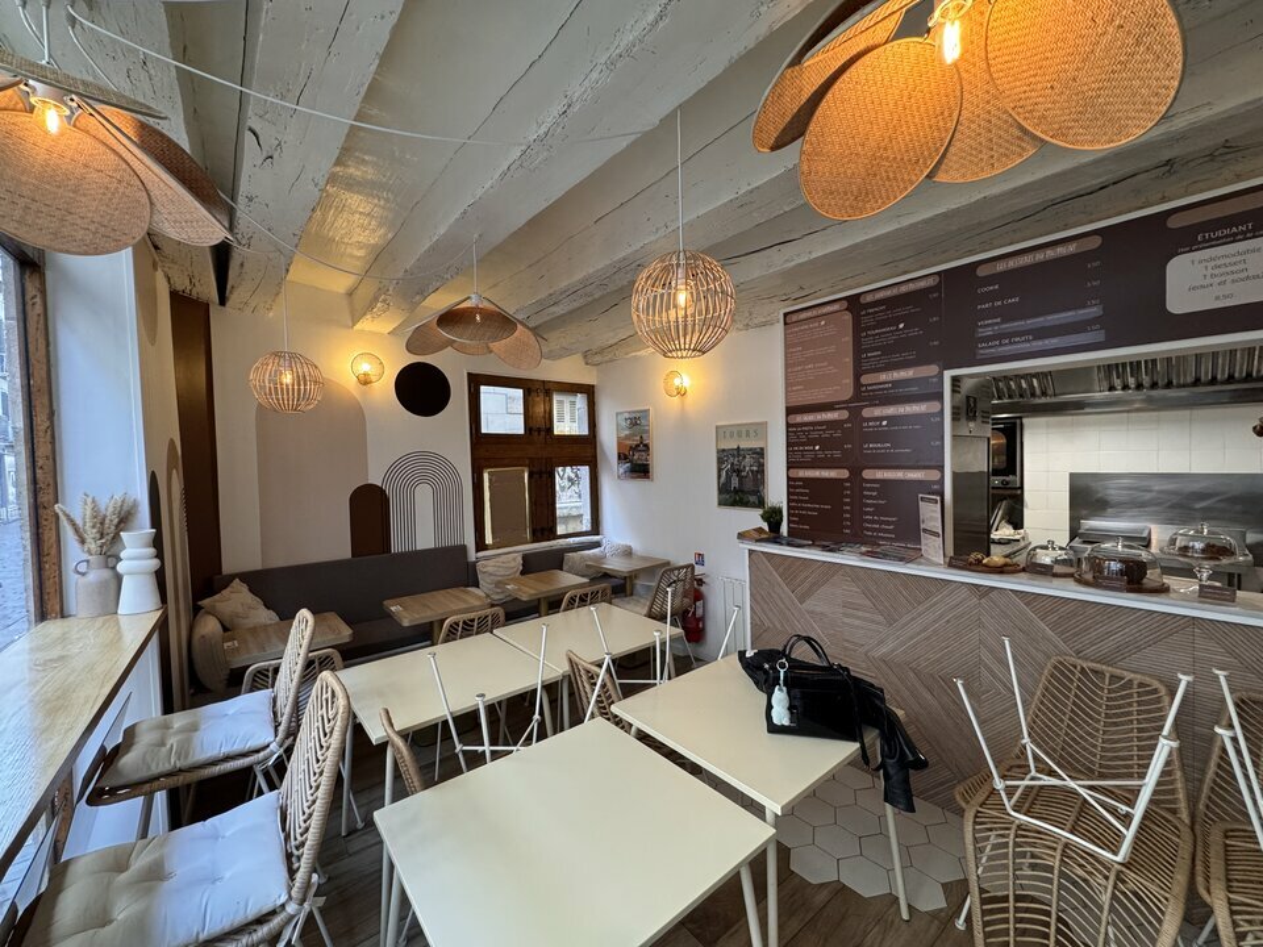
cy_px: 474
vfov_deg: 85.7
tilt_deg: -1.6
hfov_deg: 102.1
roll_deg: +1.1
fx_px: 511
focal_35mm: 14
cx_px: 632
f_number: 2.2
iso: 250
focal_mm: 2.22
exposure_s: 1/100
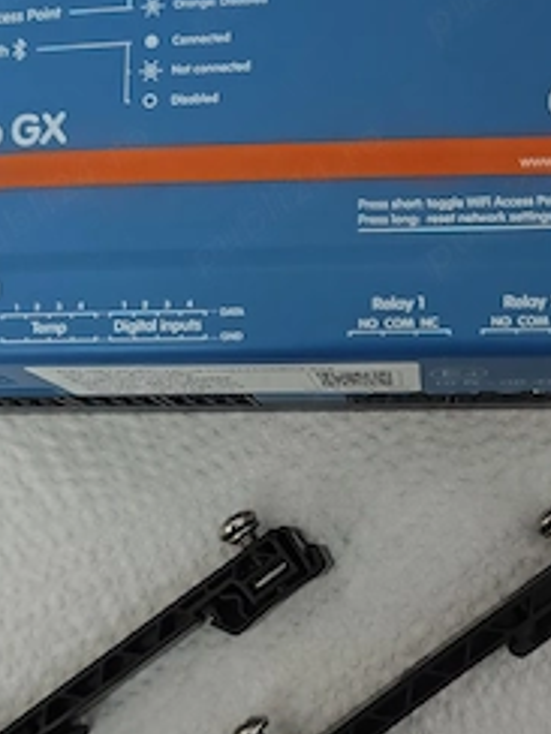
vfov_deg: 45.3
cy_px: 469
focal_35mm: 41
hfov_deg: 34.9
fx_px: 870
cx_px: 346
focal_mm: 4.71
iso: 2101
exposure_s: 1/24
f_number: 1.7
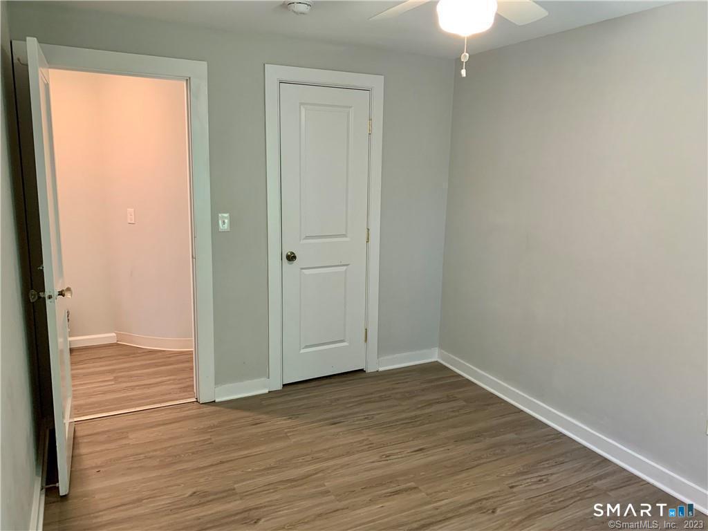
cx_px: 354
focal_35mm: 26
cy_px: 266
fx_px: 532
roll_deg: -1.0
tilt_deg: -10.5
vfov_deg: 53.1
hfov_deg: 67.3
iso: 250
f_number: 1.8
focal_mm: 4.25
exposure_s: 1/60
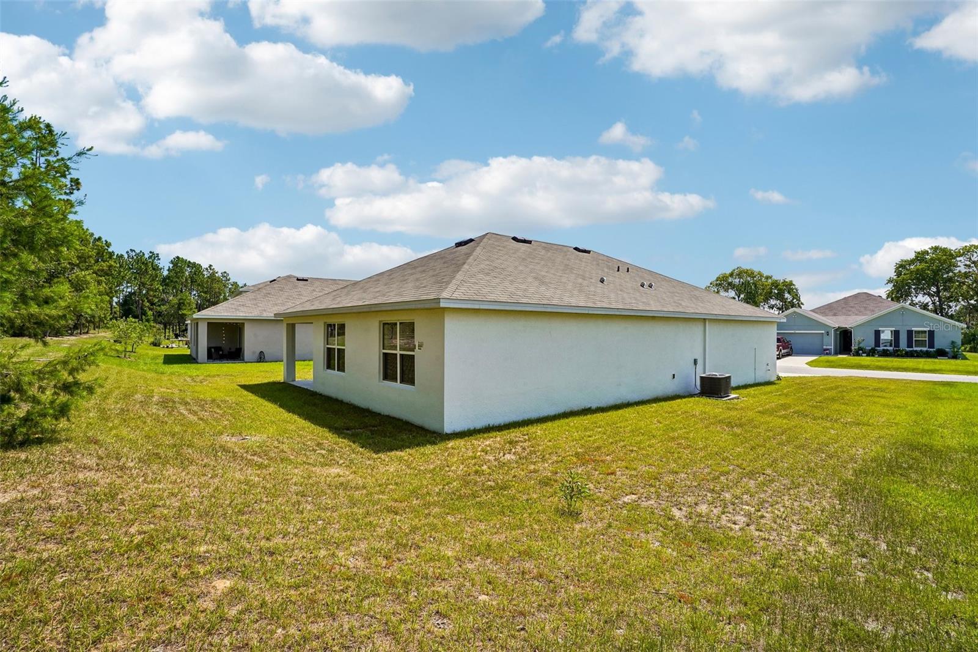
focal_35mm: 17
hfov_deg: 93.3
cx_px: 489
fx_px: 462
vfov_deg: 70.4
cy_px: 326
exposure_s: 1/60
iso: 100
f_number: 20
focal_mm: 17
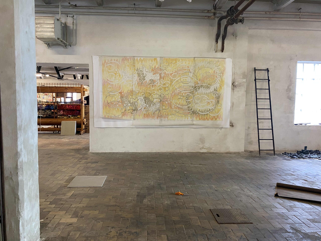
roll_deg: -0.2
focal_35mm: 26
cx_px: 160
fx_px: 241
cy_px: 120
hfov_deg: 67.3
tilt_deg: -3.8
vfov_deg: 53.1
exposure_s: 1/50
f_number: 1.8
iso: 250
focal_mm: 4.25
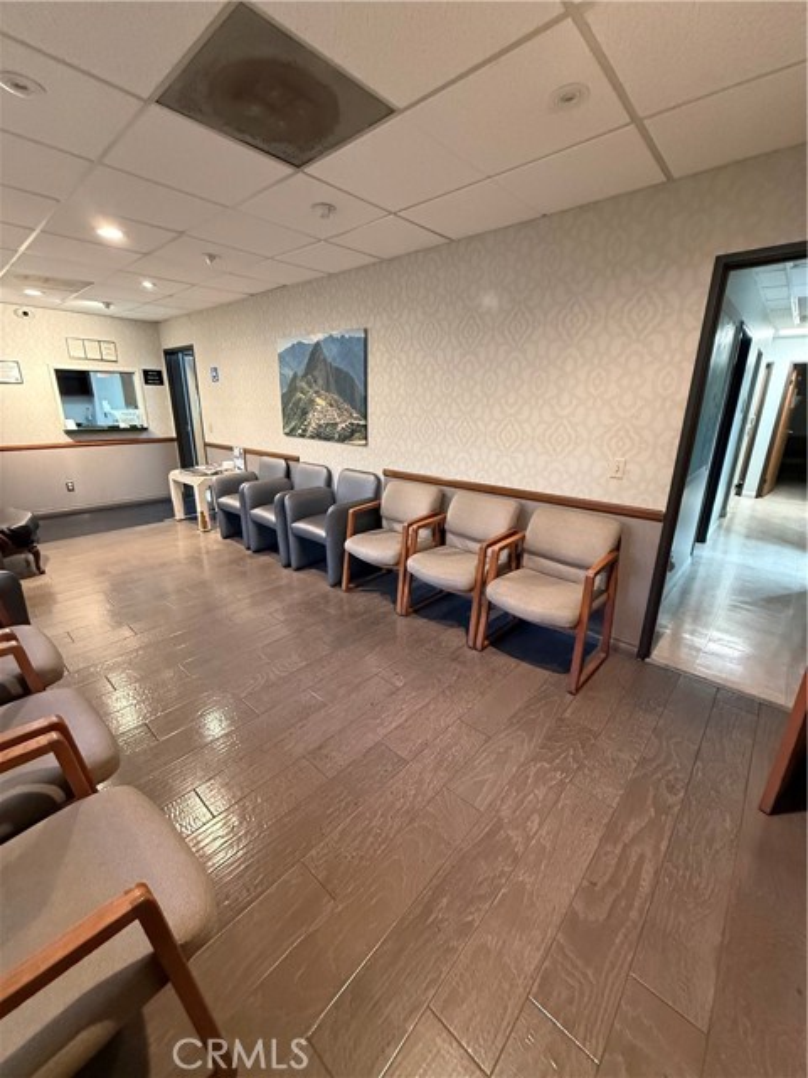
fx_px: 436
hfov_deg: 85.7
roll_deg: -0.9
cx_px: 404
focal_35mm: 14
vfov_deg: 102.1
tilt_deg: -16.5
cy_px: 539
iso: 640
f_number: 2.2
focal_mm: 2.22
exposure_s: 1/60
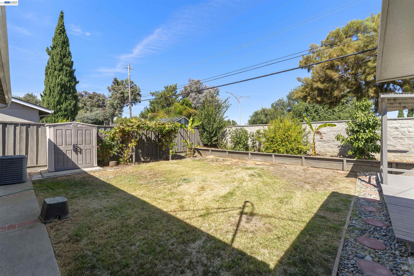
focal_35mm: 15
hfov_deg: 99.3
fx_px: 176
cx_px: 207
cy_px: 138
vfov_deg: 76.2
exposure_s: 1/250
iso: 100
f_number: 7.1
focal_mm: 15.3
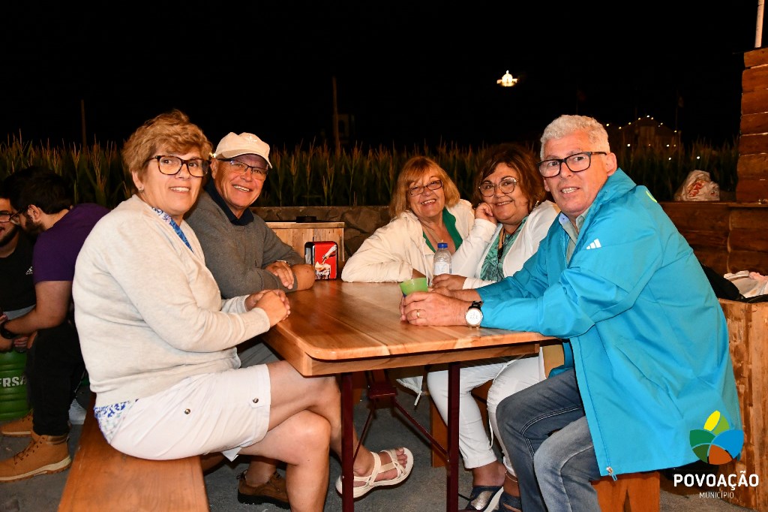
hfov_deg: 53.1
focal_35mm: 36
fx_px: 768
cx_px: 384
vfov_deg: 36.8
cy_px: 256
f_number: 3.8
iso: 6400
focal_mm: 24
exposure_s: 1/60
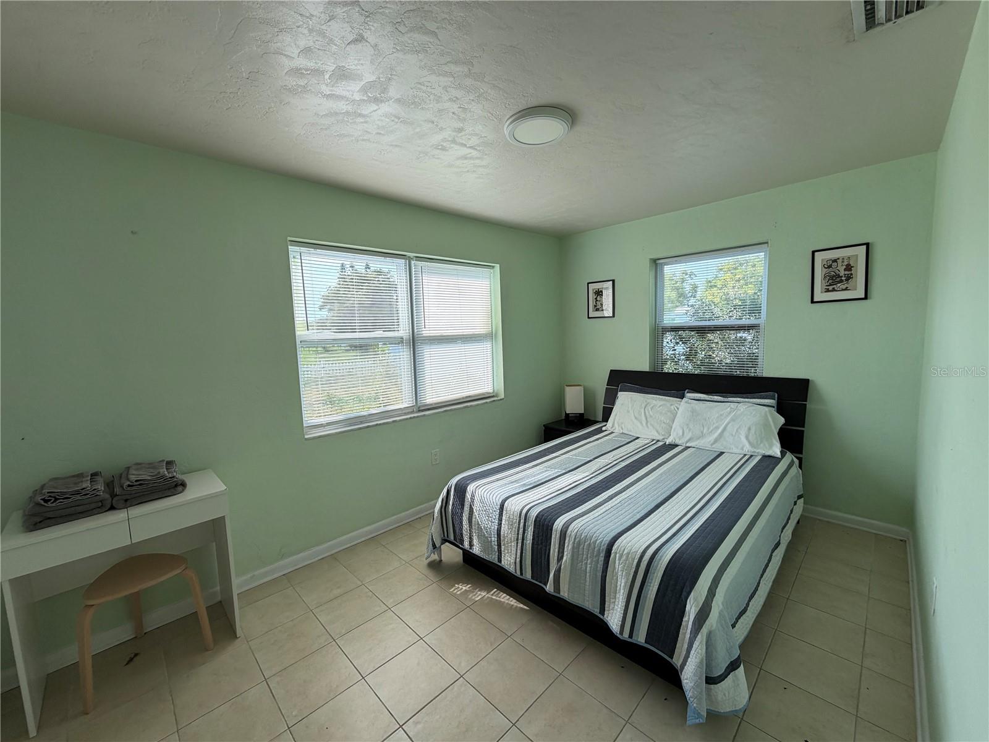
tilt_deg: -5.9
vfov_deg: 85.7
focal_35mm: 14
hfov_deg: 102.1
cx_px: 494
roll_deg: +2.2
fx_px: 400
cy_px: 371
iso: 40
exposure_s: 1/231
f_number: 2.2
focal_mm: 2.22
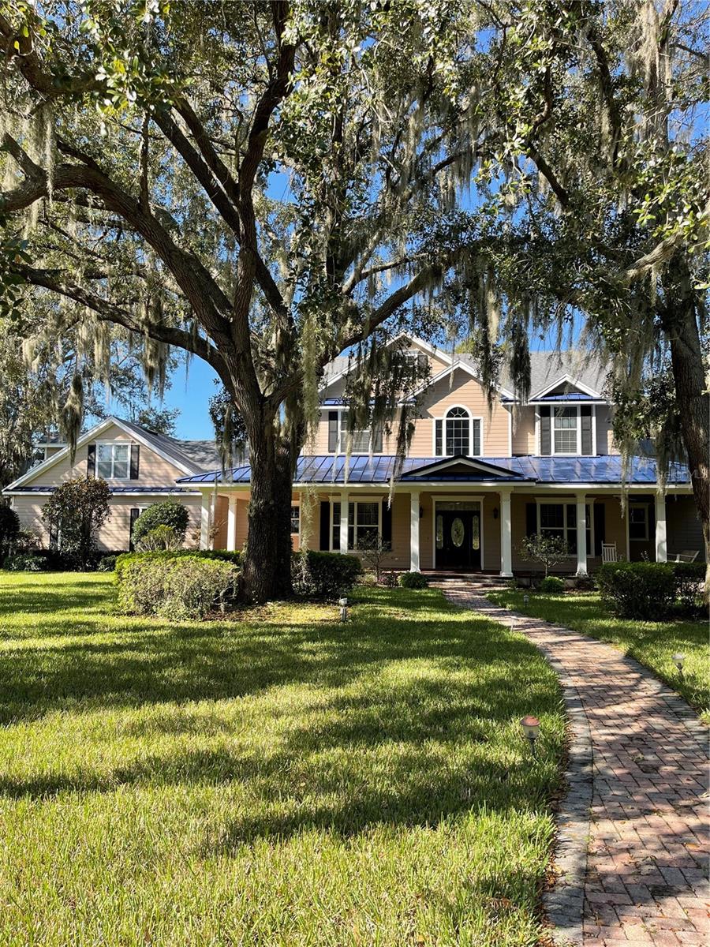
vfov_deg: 67.3
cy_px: 474
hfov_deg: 53.1
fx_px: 711
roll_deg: -1.1
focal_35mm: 26
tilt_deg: +6.5
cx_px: 355
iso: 32
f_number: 1.6
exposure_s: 1/831
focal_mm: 5.1
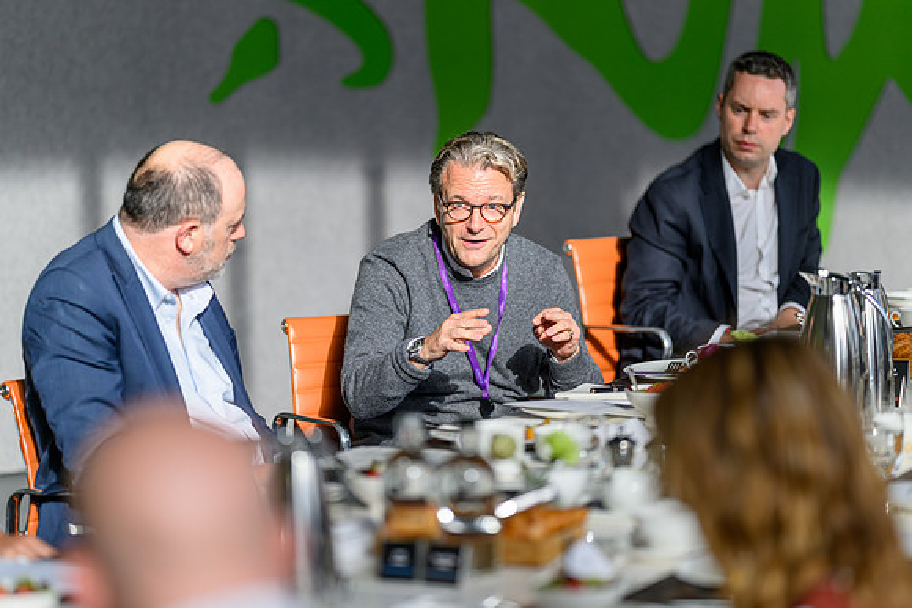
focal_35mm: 136
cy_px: 304
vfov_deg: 10.1
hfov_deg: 15.0
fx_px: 3456
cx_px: 456
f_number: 1.8
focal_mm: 135
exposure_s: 1/1000
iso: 64
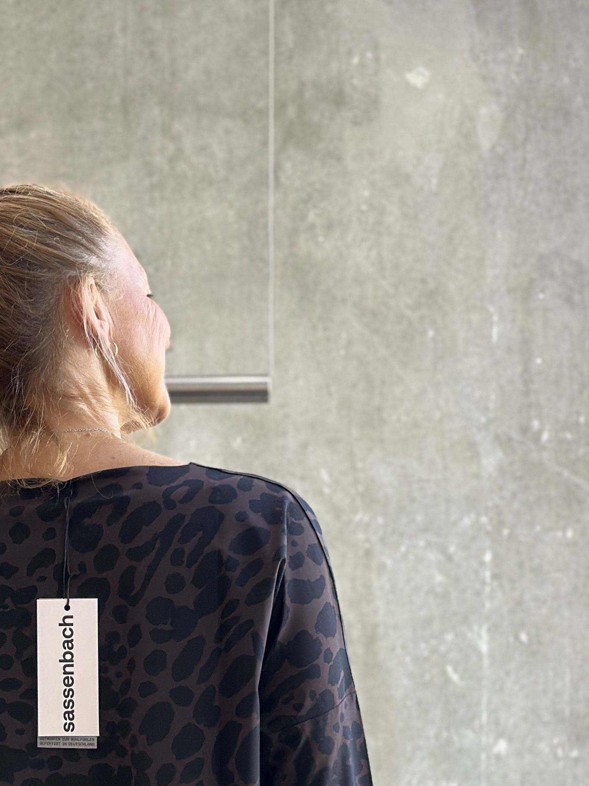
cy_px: 739
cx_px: 82
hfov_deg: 16.1
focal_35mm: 91
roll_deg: +1.0
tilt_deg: -2.2
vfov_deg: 21.0
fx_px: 2065
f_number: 1.78
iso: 125
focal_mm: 6.86
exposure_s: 1/100
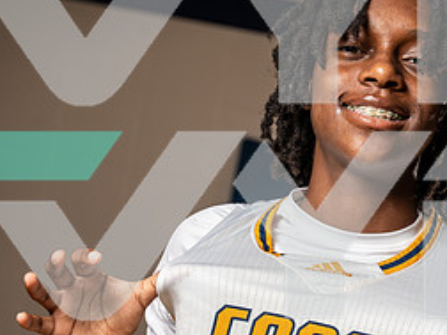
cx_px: 388
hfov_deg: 12.7
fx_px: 2002
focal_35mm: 155
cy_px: 226
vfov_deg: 9.6
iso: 125
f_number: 5.6
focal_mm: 70
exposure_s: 1/250
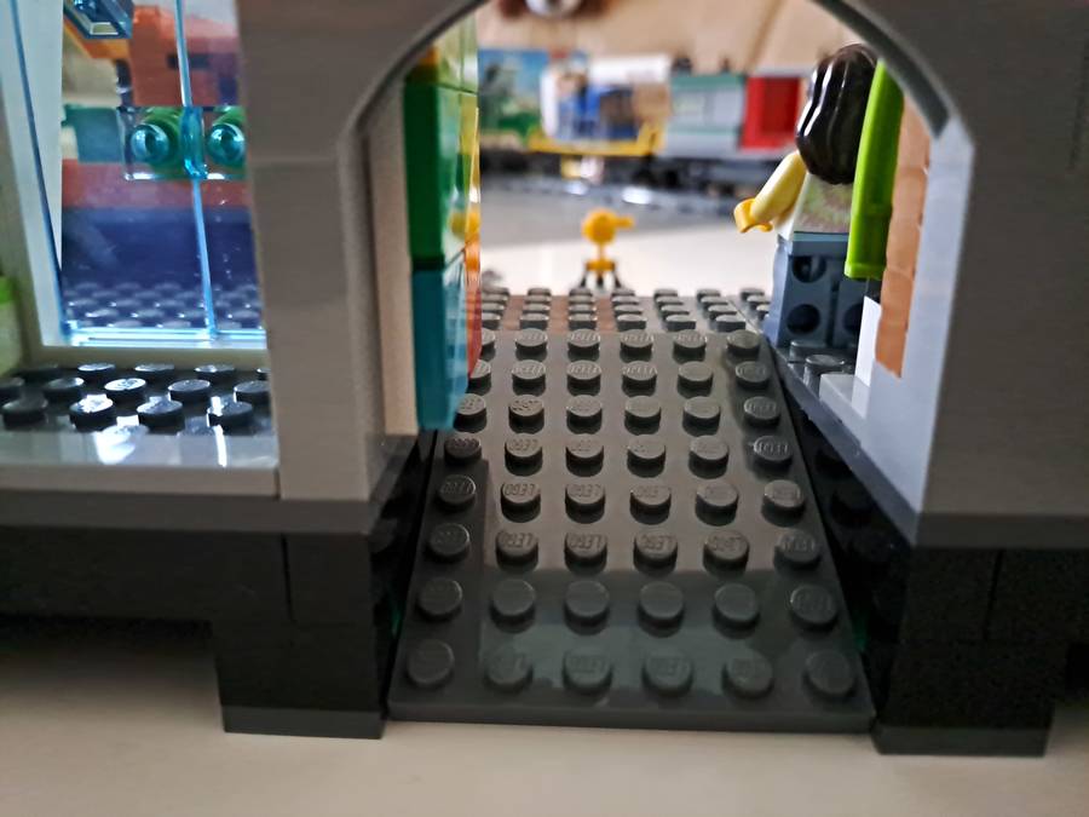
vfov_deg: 54.9
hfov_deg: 69.4
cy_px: 408
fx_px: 786
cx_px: 544
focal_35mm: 25
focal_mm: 4.65
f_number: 1.8
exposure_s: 1/15
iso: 1000
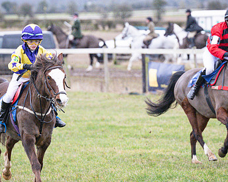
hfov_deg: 6.0
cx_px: 94
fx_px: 2159
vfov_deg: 4.8
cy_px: 99
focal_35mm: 320
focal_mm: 102
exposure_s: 1/1000
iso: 1600
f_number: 2.8
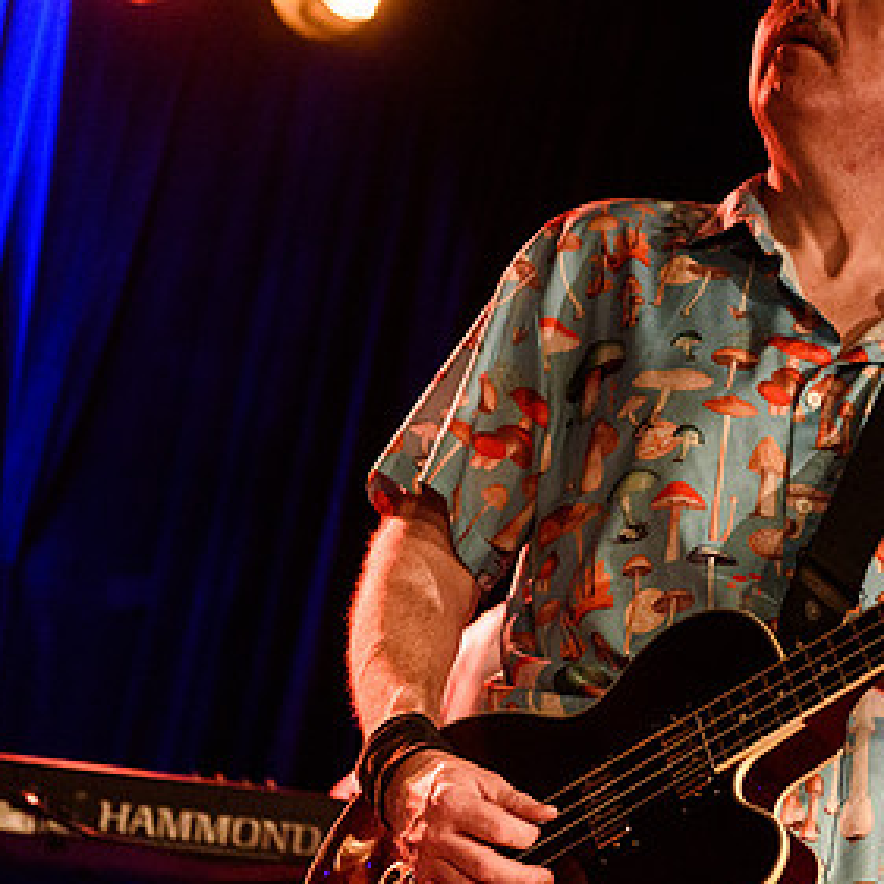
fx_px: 4392
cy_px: 248
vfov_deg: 11.5
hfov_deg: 11.4
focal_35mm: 152
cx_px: 817
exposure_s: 1/160
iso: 2500
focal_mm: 70
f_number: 3.2
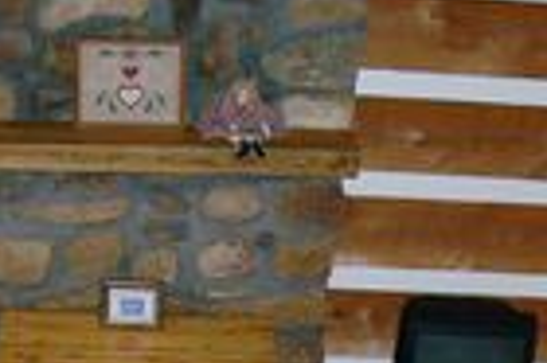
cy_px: 472
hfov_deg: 21.9
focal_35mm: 93
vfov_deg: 14.1
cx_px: 211
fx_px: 1411
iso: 80
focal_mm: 5.6
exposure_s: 1/60
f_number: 2.7
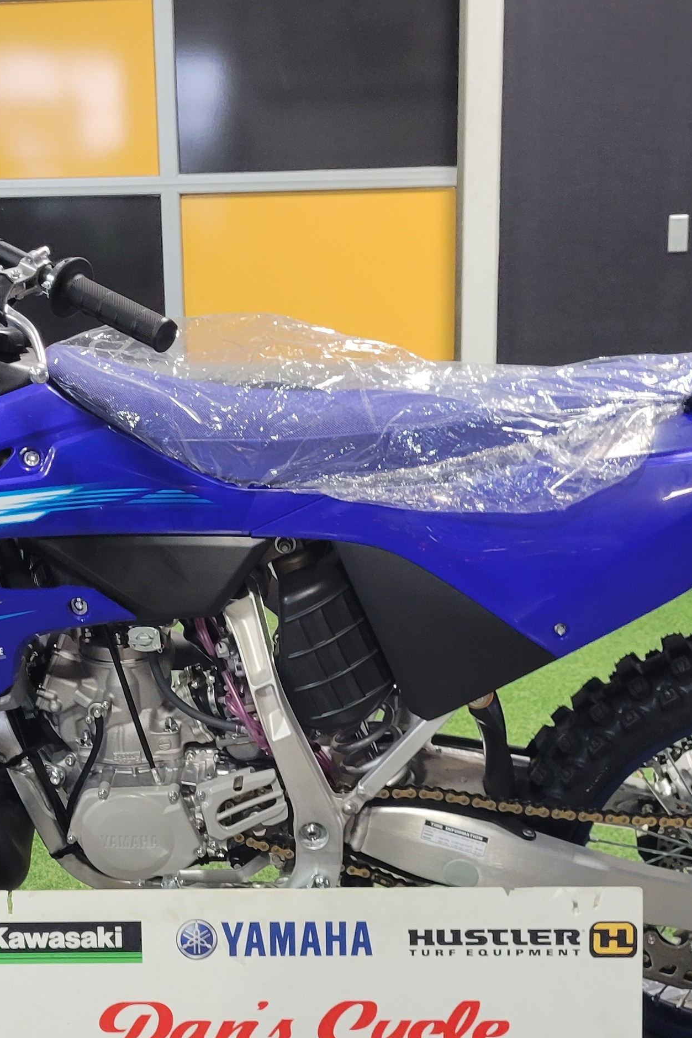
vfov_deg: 34.0
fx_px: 1673
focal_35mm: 58
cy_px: 733
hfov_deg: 23.3
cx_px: 266
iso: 200
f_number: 1.8
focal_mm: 5.4
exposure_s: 1/40
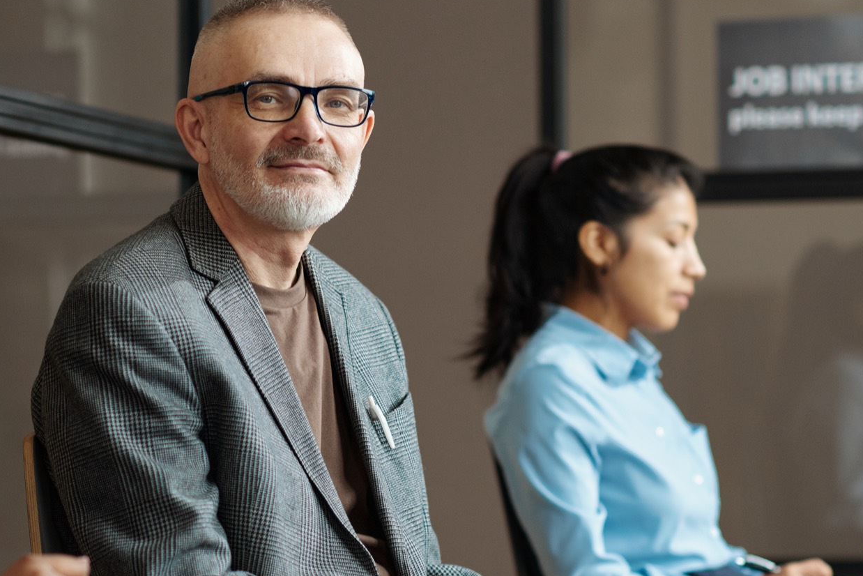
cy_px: 313
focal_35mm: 151
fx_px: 3620
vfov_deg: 9.1
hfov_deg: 13.6
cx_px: 305
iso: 500
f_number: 2.5
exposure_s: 1/250
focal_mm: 85
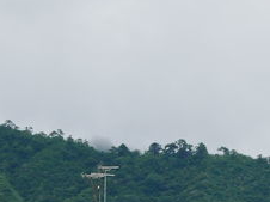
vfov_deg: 5.5
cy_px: 371
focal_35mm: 266
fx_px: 2073
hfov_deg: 7.1
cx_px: 618
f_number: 4.5
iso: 200
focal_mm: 25
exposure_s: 1/800
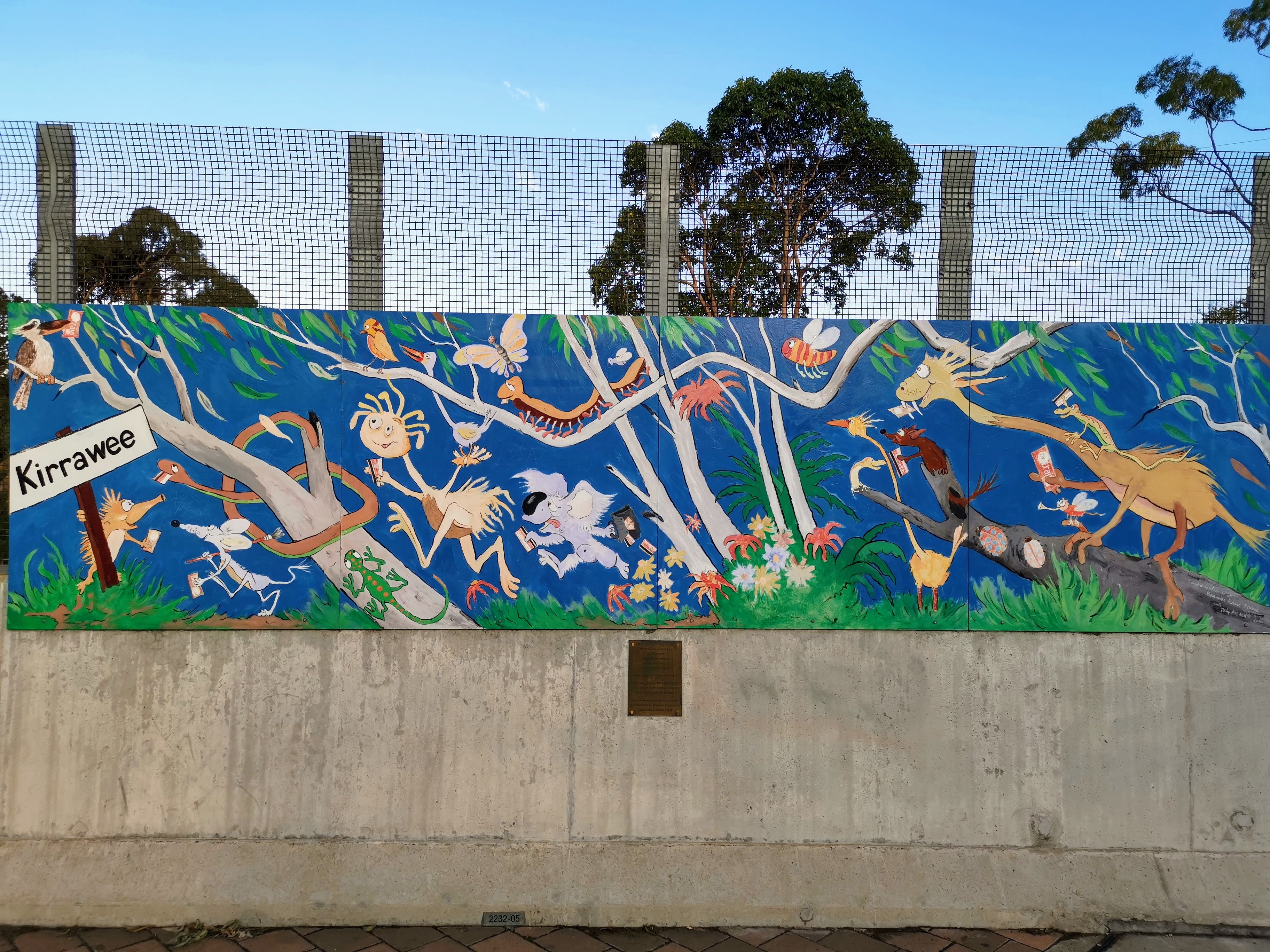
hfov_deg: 65.3
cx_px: 635
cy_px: 476
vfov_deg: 51.4
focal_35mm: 27
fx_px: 991
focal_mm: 5.58
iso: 50
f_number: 1.8
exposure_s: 1/613
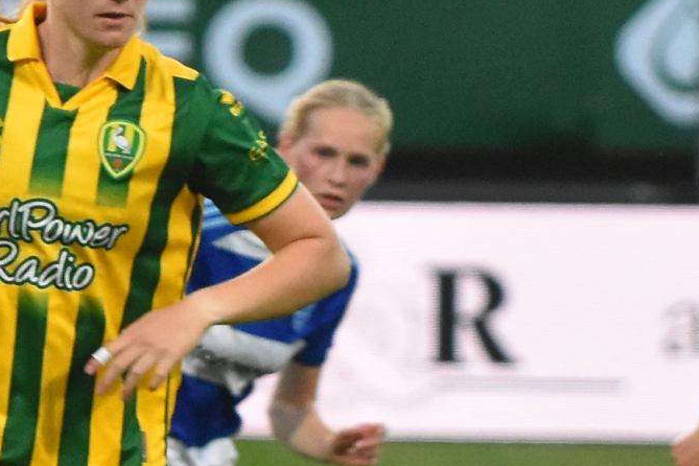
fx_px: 15047
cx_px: 73
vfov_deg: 1.8
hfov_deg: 2.7
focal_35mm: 775
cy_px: 495
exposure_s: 1/500
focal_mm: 180
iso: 2500
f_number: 3.5
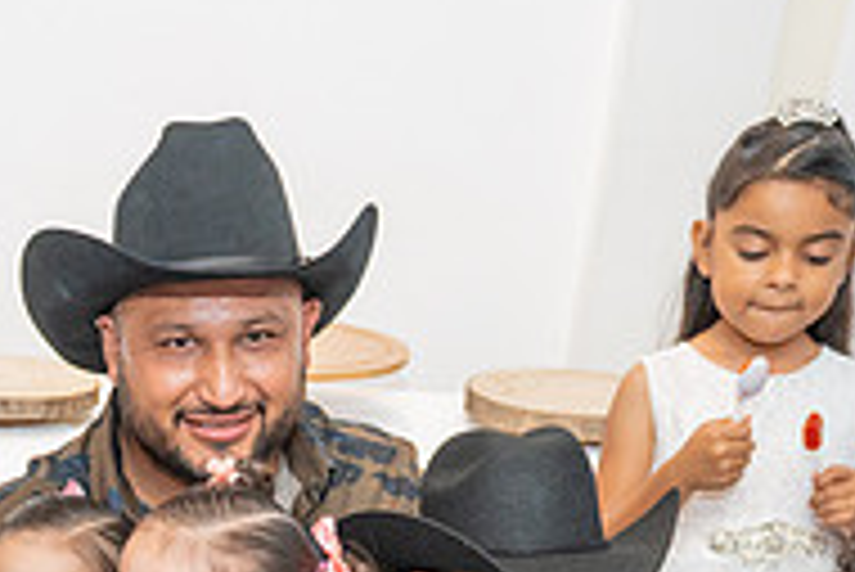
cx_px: 25
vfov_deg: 14.9
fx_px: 1996
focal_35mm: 84
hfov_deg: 23.3
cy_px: 898
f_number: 3.2
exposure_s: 1/160
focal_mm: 24
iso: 800
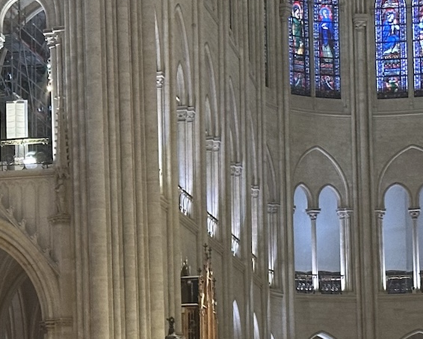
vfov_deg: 10.3
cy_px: 326
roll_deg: +0.4
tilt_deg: +5.1
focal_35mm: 149
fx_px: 1866
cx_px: -39
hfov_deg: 12.7
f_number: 1.78
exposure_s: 1/40
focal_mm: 6.86
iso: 500
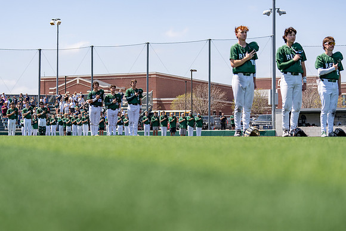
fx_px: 791
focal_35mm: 82
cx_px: 151
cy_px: 126
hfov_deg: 24.6
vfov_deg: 16.6
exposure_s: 1/2000
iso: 100
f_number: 2.8
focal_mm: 70
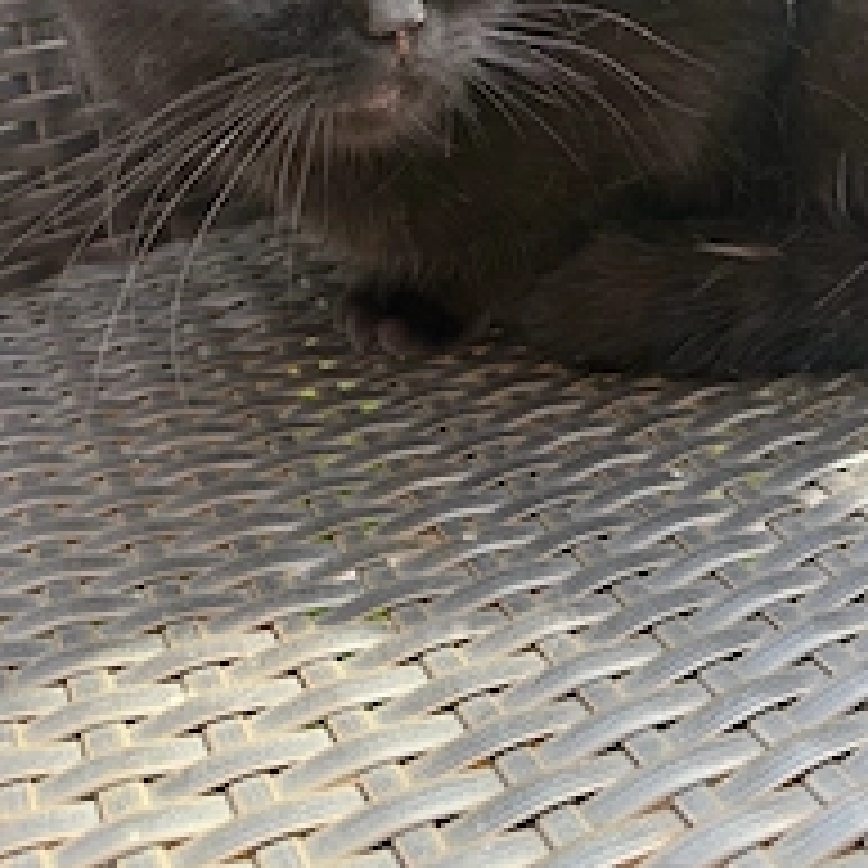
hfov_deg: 38.2
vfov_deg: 36.1
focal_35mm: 44
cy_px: 94
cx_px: 522
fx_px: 1248
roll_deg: -0.7
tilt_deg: -20.0
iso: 50
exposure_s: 1/135
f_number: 1.78
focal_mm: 6.76
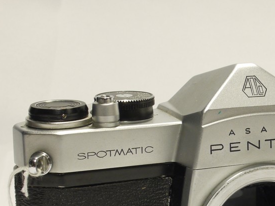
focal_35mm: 131
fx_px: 1040
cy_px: 204
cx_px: 295
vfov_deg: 11.2
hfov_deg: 14.7
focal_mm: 30
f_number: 9
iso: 400
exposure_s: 1/10
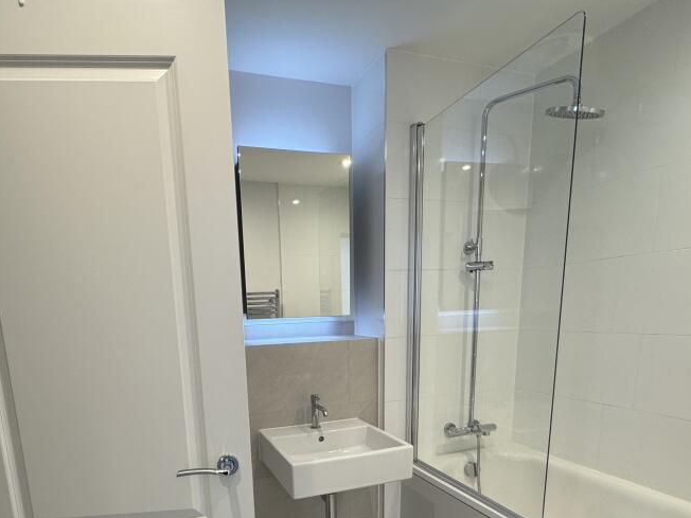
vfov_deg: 57.3
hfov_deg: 75.9
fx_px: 439
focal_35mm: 22
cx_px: 295
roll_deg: +2.0
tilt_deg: -11.4
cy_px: 401
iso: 200
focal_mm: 2.22
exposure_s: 1/100
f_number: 2.2
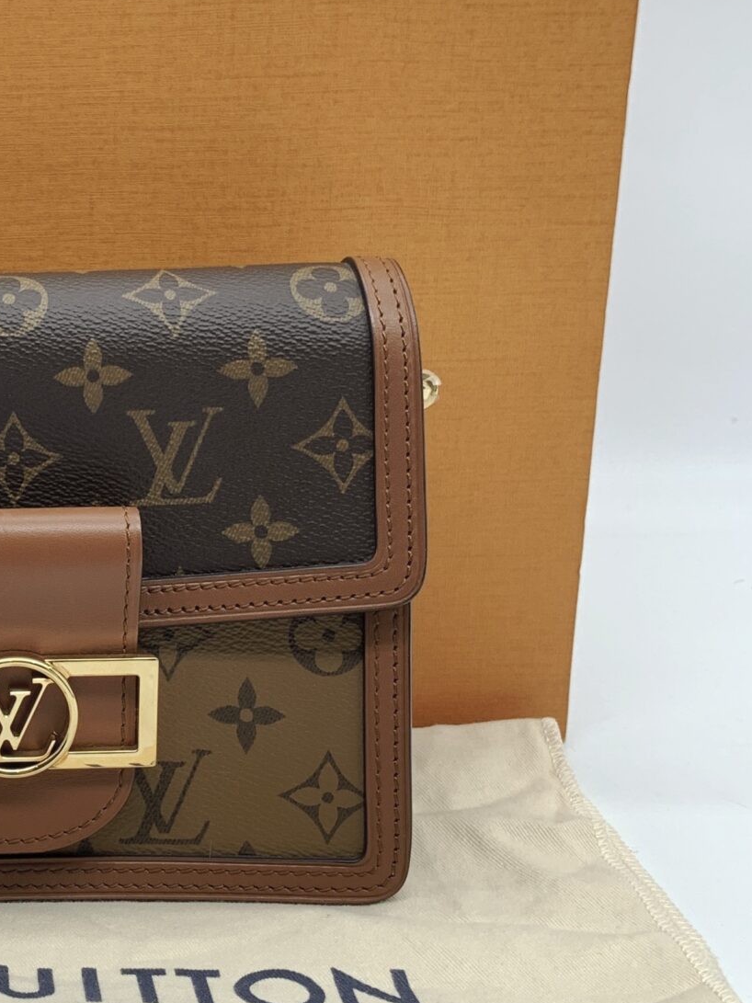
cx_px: -26
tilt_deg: -13.4
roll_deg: +0.0
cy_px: 443
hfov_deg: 22.9
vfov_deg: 31.7
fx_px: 1767
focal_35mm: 61
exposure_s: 1/100
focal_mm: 4.25
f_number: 1.8
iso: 64
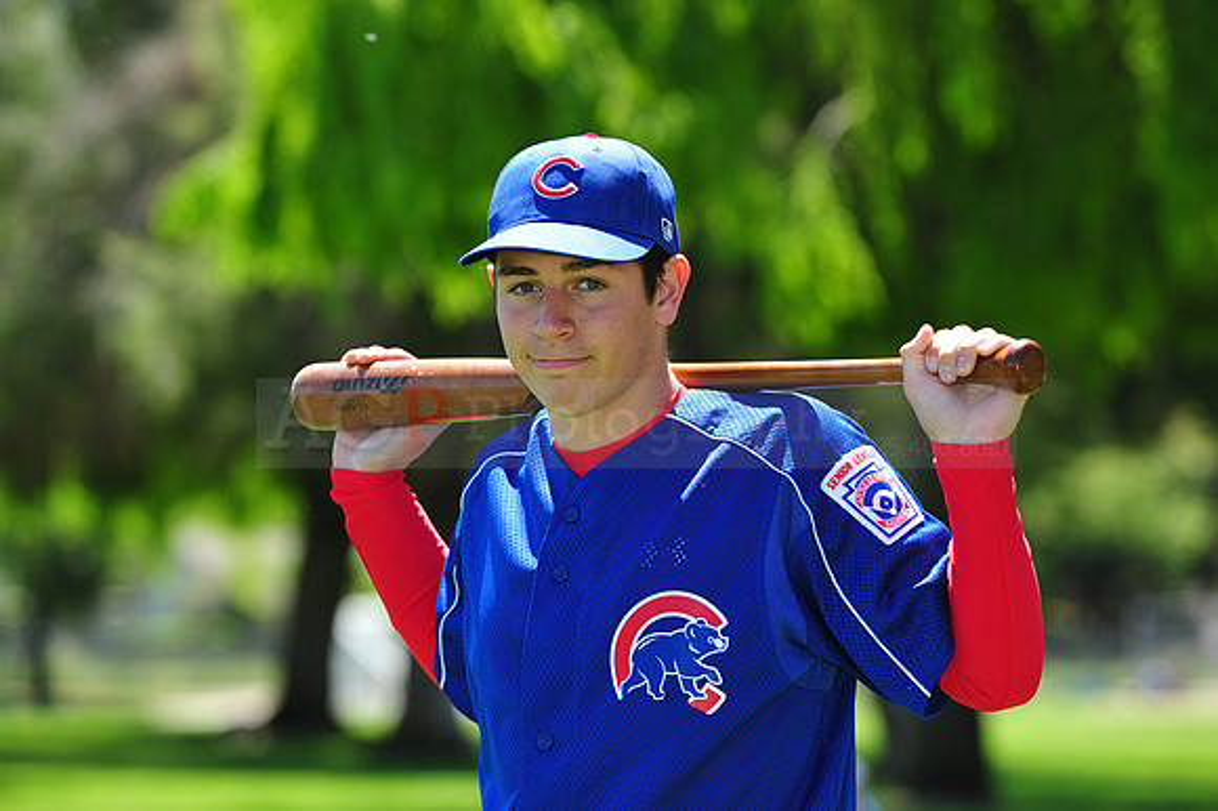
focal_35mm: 185
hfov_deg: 11.1
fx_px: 6255
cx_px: 609
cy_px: 406
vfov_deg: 7.4
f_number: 5.6
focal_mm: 185
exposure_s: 1/320
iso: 200
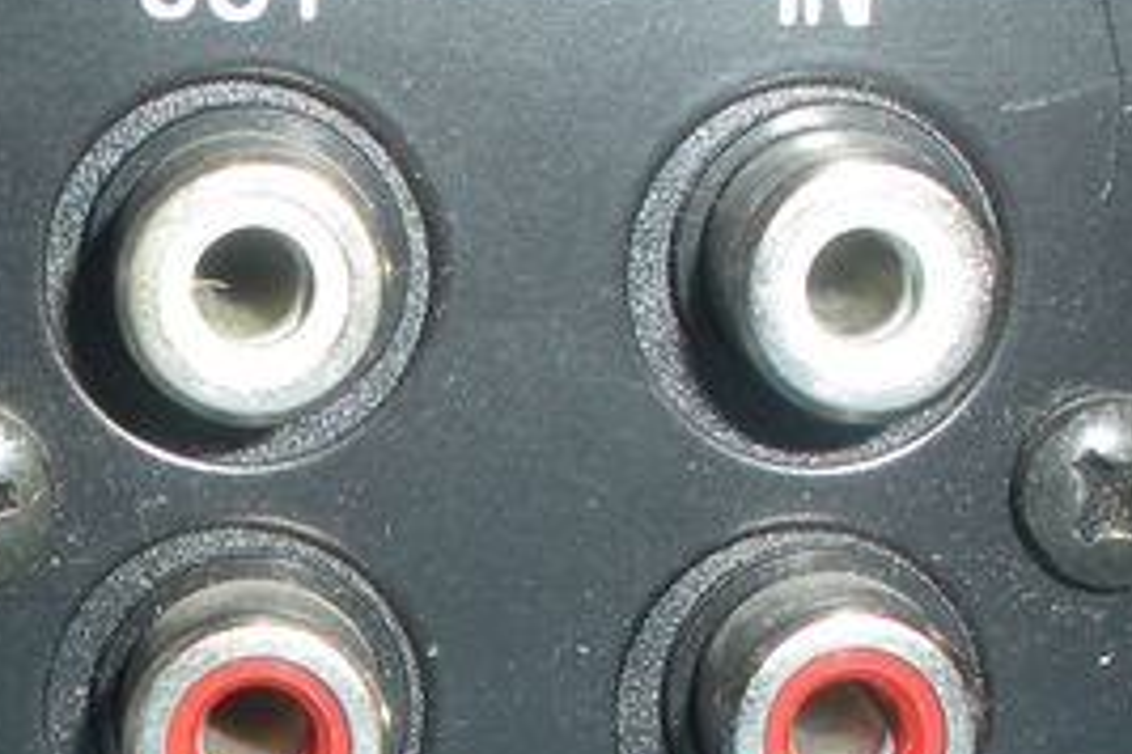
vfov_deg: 9.6
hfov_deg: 14.4
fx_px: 4402
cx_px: -51
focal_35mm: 140
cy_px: 1051
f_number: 5.6
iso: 64
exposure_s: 1/60
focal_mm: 6.3
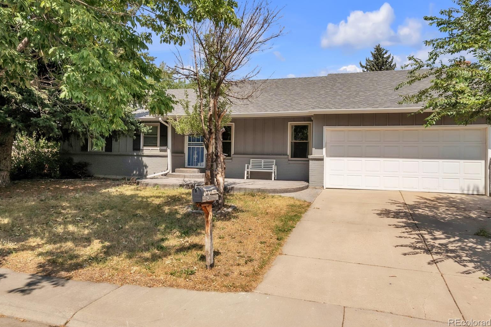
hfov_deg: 65.5
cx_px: 245
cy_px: 159
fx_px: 382
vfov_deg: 46.4
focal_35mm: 28
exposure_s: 1/640
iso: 250
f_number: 9
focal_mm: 18
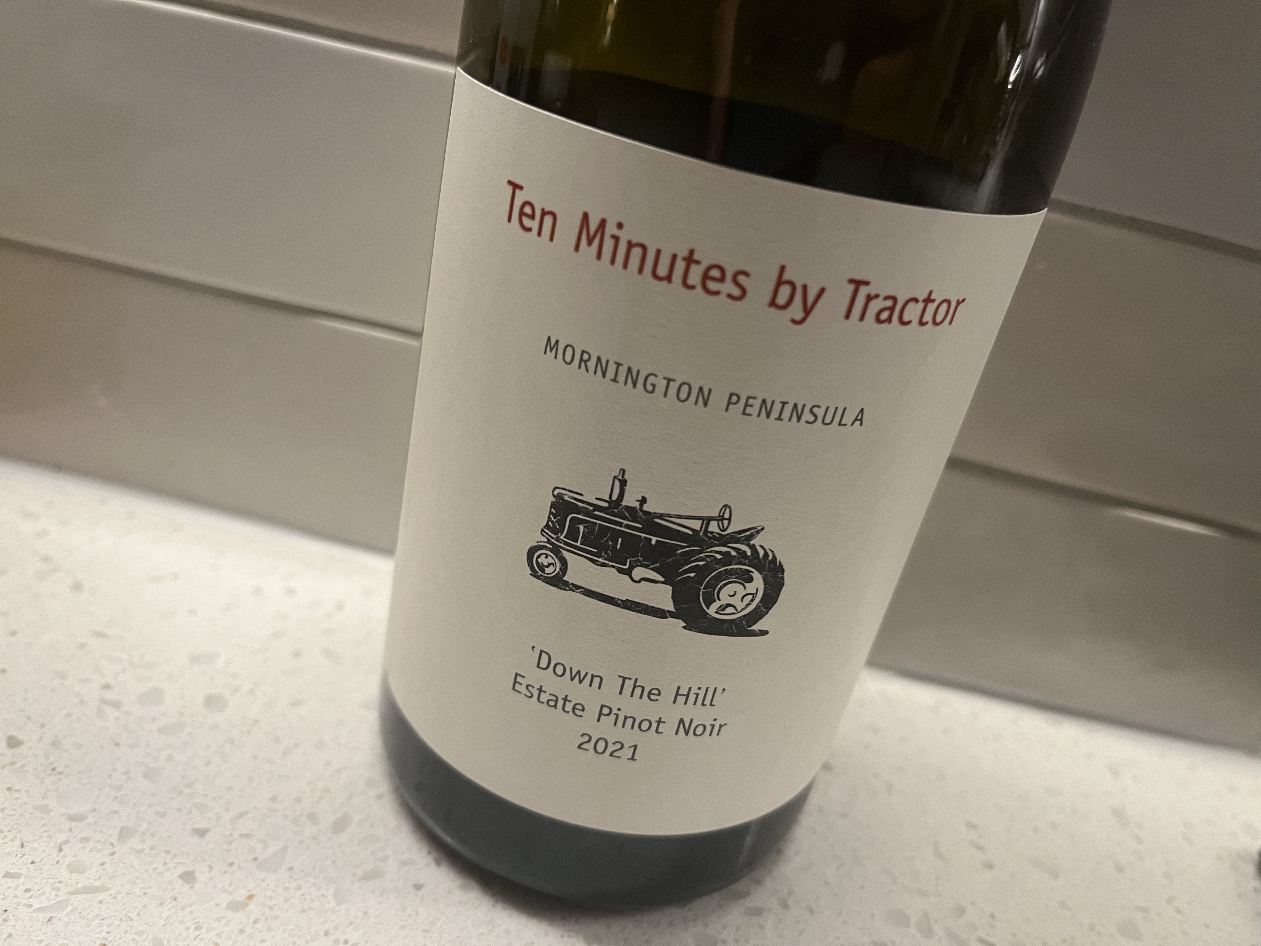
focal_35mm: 26
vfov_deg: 53.1
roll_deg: -13.8
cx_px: 630
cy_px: 473
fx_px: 947
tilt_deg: -27.2
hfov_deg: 67.3
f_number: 1.6
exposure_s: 1/50
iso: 160
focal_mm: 5.1
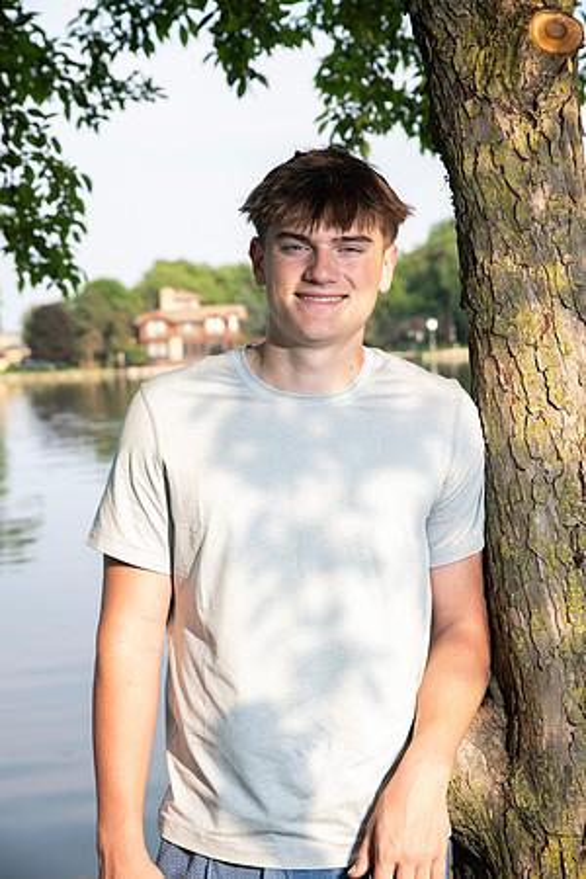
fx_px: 1709
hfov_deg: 19.5
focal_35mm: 70
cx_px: 293
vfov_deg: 28.8
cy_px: 440
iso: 200
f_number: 7.1
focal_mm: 70
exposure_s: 1/160
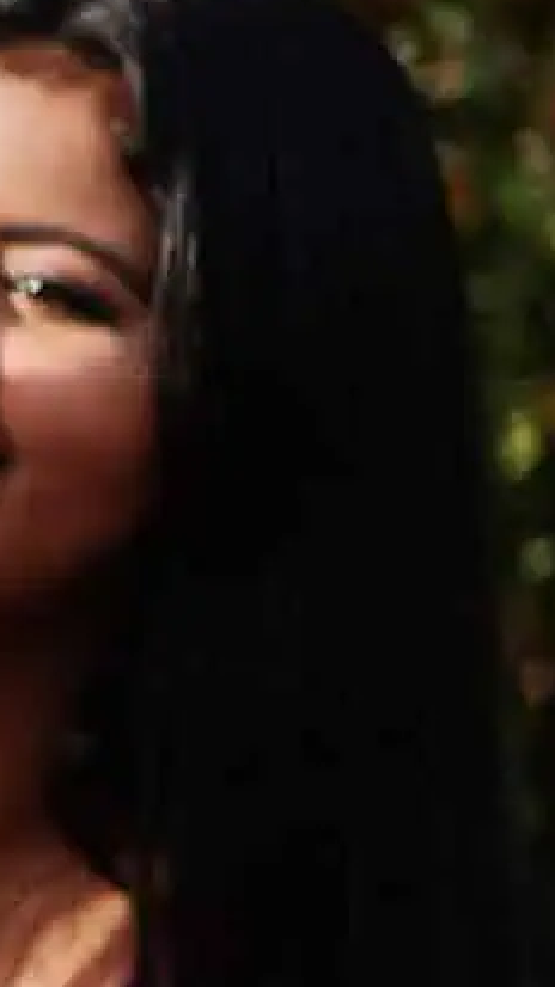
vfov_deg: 3.9
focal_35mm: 552
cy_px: 1330
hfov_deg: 2.1
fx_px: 14456
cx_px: -2359
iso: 200
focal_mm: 85
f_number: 2
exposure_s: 1/2500
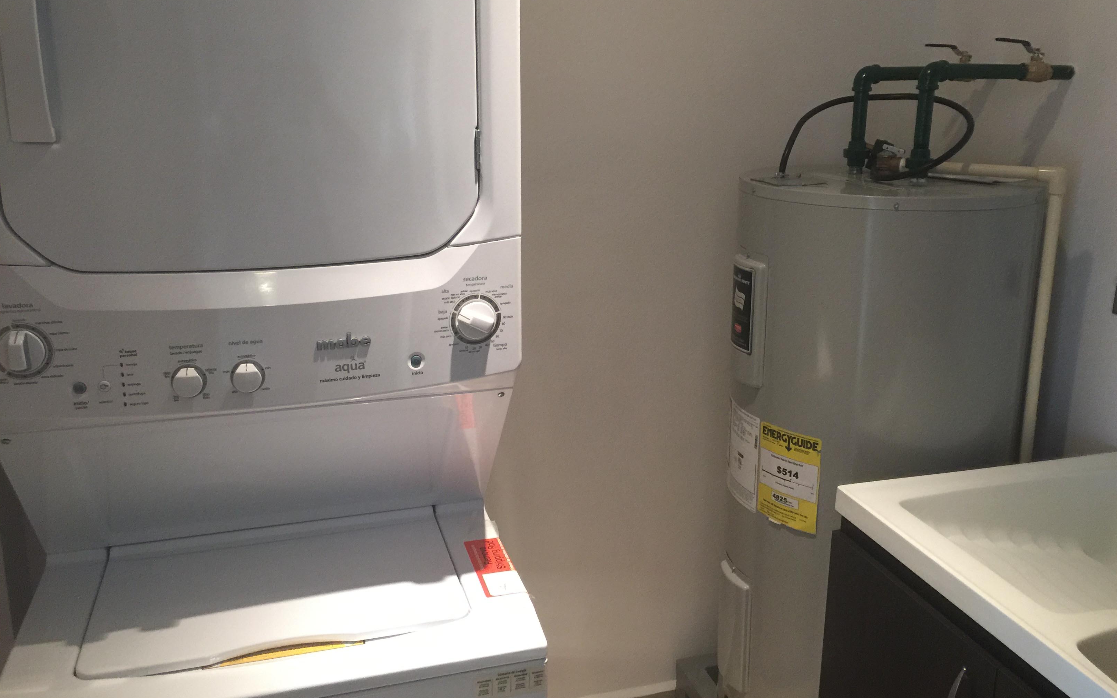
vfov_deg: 40.5
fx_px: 944
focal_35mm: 31
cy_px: 296
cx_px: 559
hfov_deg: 61.2
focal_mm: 4.15
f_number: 2.2
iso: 80
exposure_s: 1/15
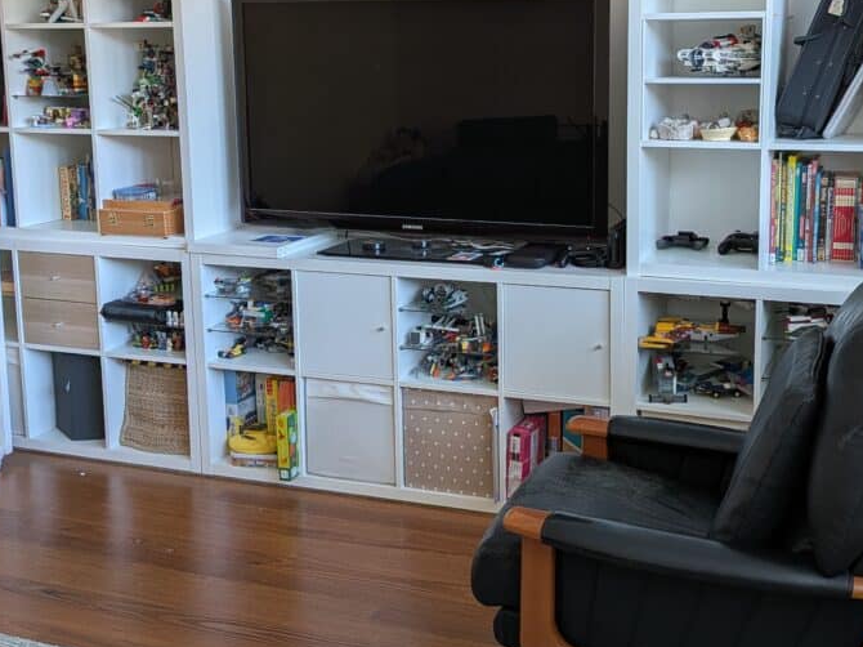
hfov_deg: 43.6
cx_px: 535
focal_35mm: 43
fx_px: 1072
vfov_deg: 33.3
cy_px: 222
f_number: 1.7
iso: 83
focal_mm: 4.53
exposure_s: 1/25
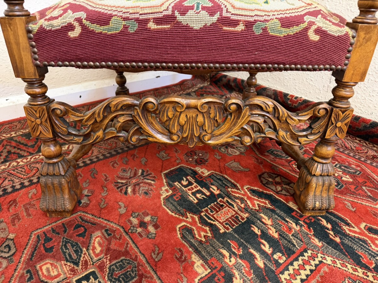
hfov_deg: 71.6
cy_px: 142
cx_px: 189
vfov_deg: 56.8
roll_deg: -1.3
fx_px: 262
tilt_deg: -30.3
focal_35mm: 24
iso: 500
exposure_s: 1/50
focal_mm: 6.76
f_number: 1.78
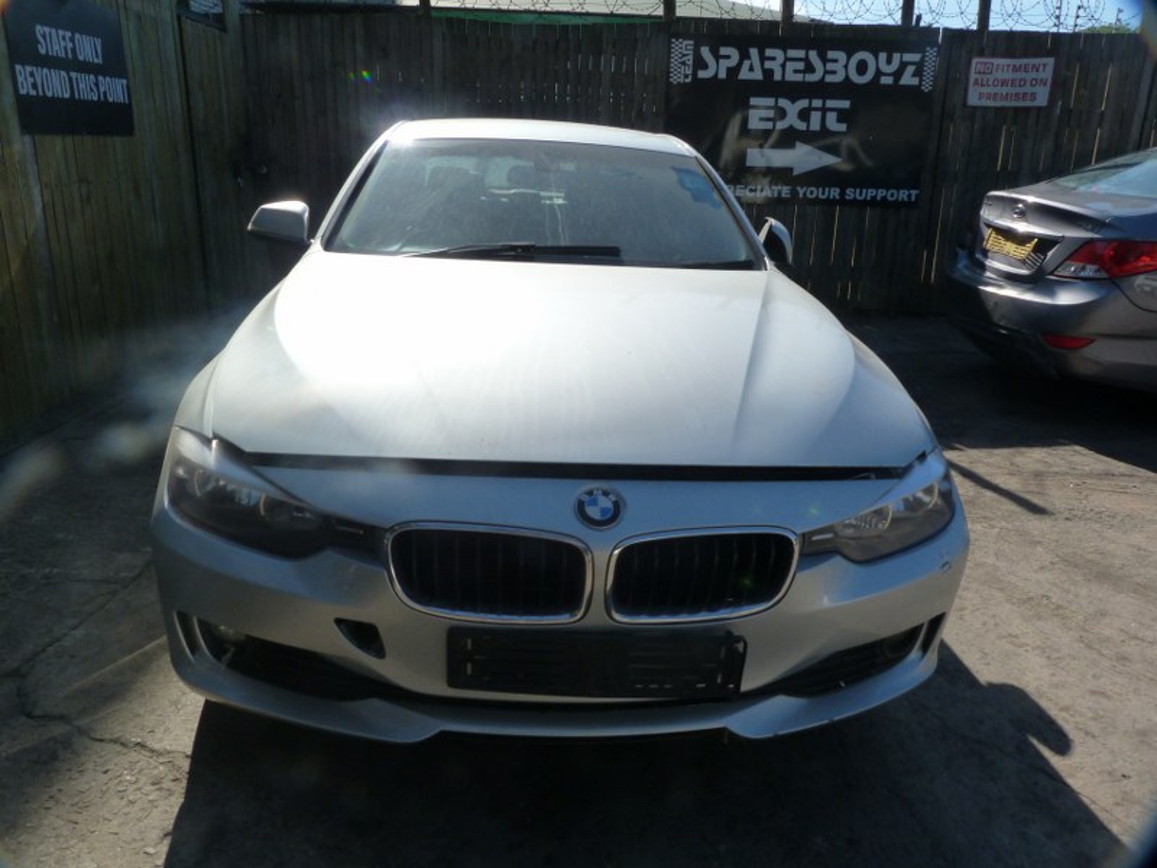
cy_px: 434
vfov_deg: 54.9
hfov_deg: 69.4
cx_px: 578
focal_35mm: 25
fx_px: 836
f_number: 5.6
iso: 125
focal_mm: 4.5
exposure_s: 1/250
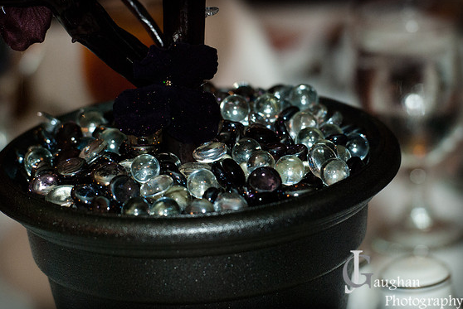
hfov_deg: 6.6
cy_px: 152
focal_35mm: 312
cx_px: 227
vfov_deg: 4.4
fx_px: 4016
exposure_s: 1/60
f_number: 2.8
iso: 640
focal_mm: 200
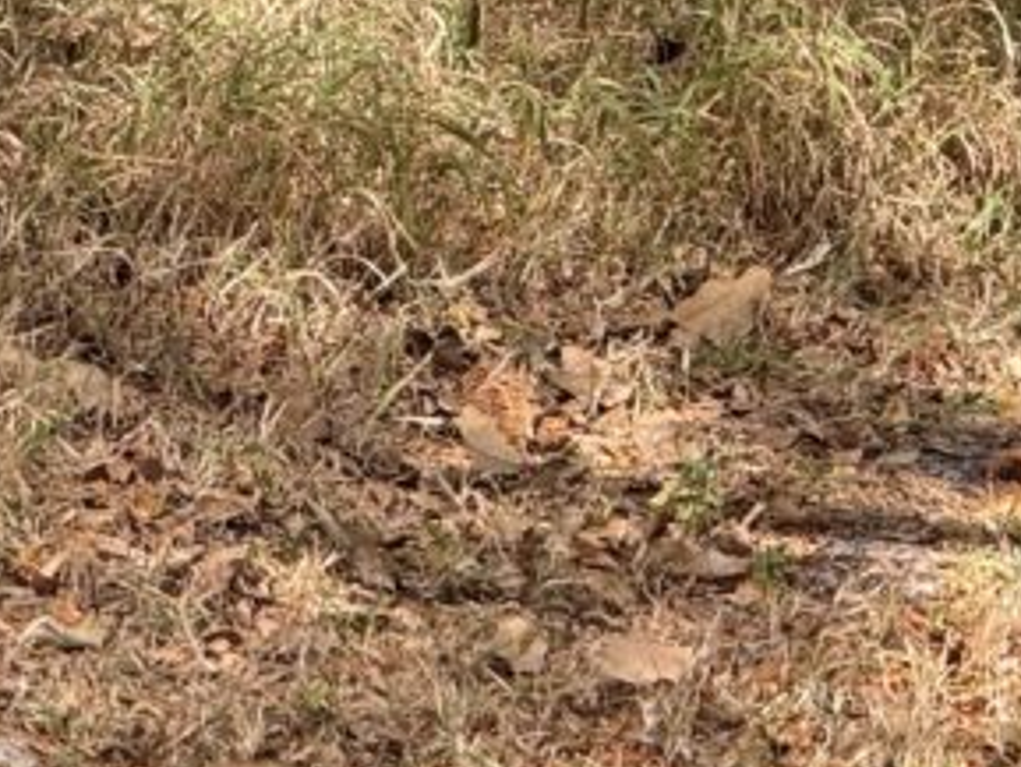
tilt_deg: -0.8
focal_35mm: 425
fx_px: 12541
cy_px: -541
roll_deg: -1.1
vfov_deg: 3.5
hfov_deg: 4.6
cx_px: 1282
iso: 50
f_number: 2.8
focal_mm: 15.66
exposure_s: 1/243
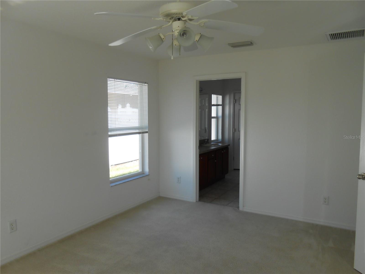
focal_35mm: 26
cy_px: 137
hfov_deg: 67.3
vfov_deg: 53.1
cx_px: 182
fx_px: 274
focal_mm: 4.6
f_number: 3.5
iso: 80
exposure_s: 1/125
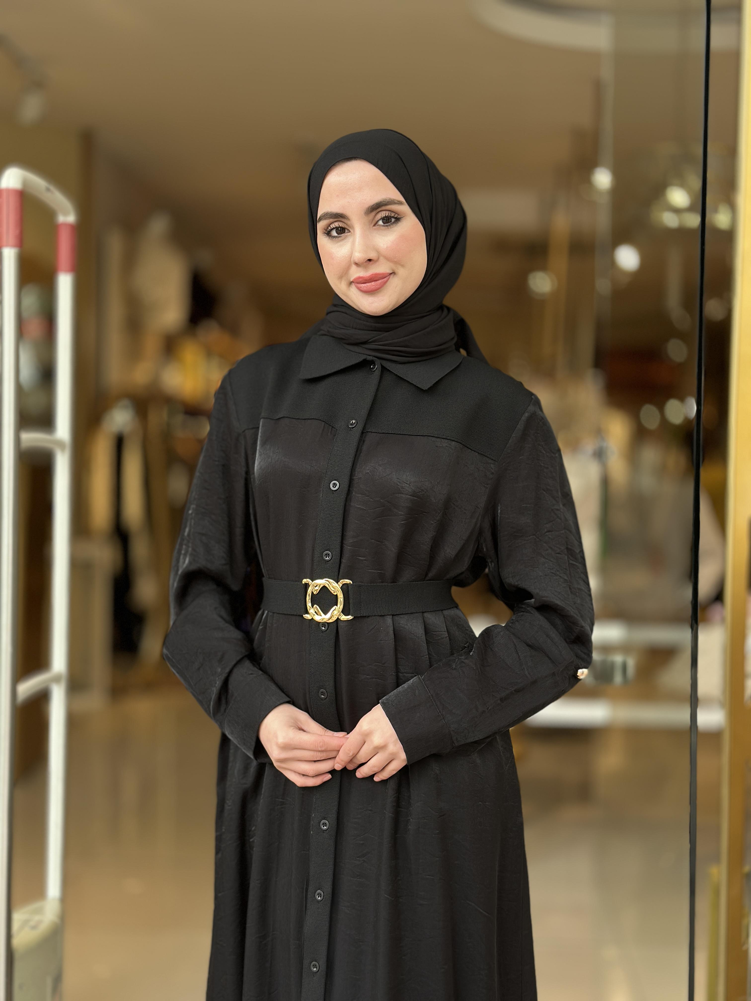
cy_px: 500
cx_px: 376
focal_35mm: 48
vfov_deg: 39.7
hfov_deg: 30.3
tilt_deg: -1.2
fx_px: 1388
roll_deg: -1.3
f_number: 1.78
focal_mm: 6.86
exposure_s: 1/171
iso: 100
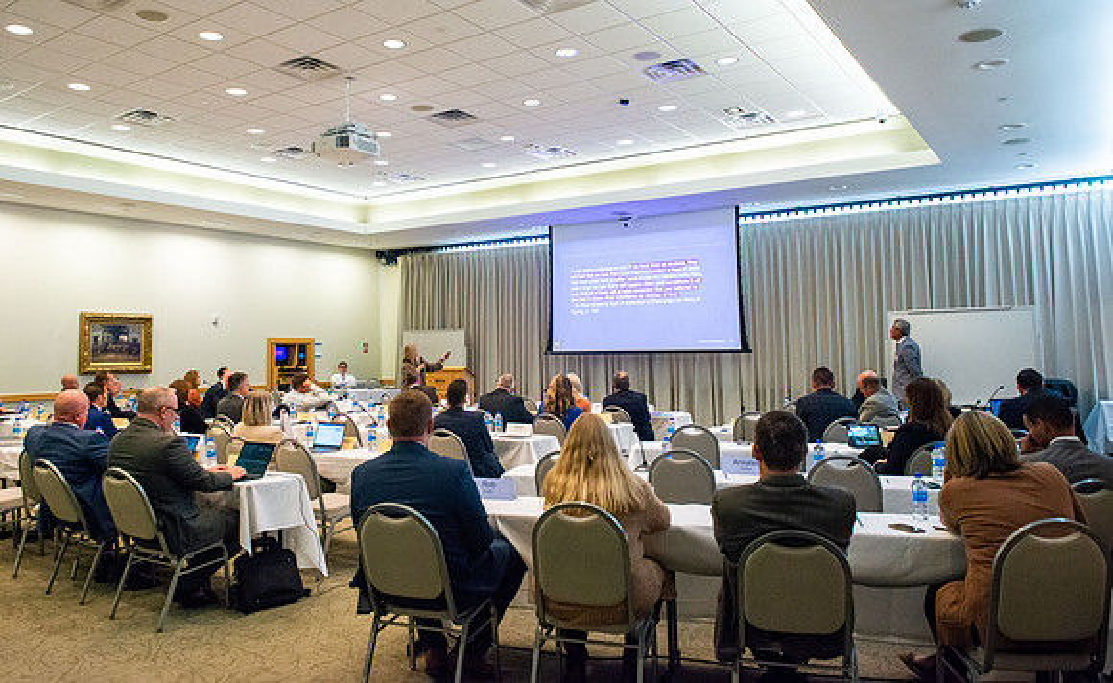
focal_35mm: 27
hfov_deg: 68.2
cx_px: 499
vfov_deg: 45.1
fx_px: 820
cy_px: 284
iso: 5000
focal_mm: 24
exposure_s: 1/250
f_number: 3.5
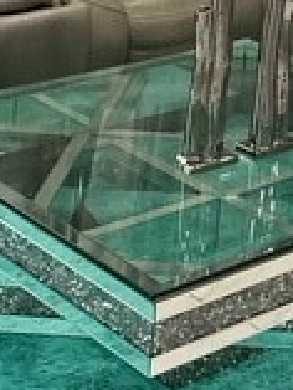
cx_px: 484
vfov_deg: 14.8
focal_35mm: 118
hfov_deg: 11.8
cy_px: -288
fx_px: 1330
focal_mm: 3
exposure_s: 1/60
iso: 100
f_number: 1.8
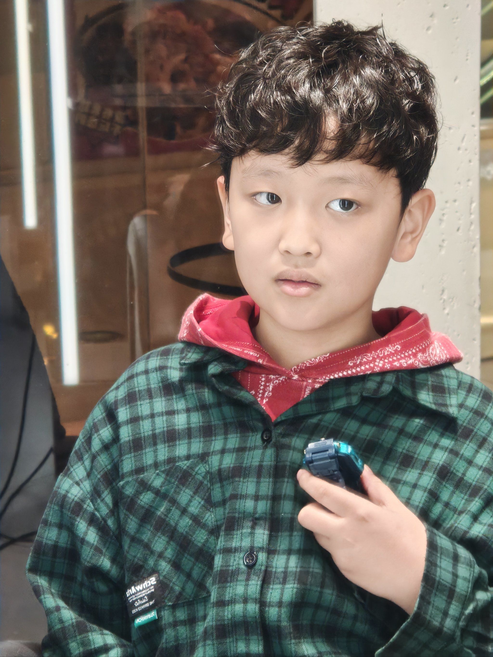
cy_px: 328
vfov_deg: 16.4
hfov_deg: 12.3
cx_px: 246
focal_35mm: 120
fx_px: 2279
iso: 800
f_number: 2
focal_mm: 9
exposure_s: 1/102
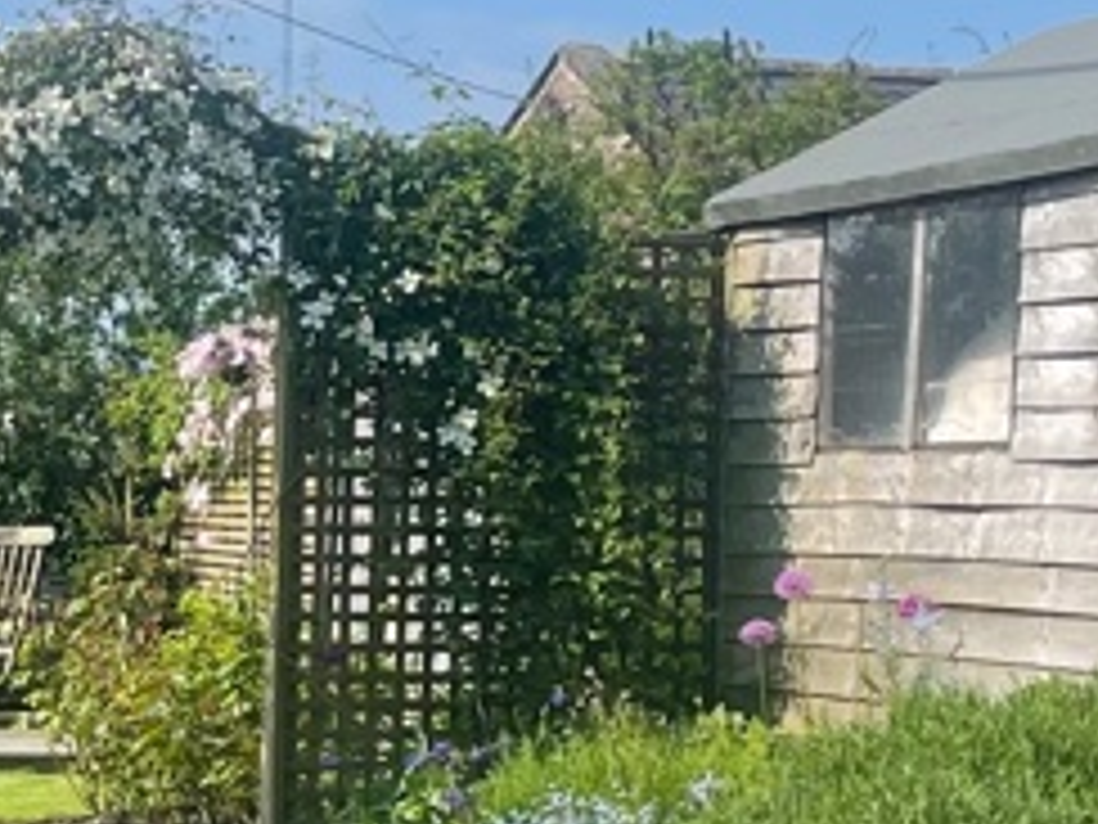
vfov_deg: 11.3
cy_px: 356
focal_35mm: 131
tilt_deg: +1.5
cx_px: 315
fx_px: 4155
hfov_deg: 15.0
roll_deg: -0.3
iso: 32
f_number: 1.6
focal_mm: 5.1
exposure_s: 1/3922
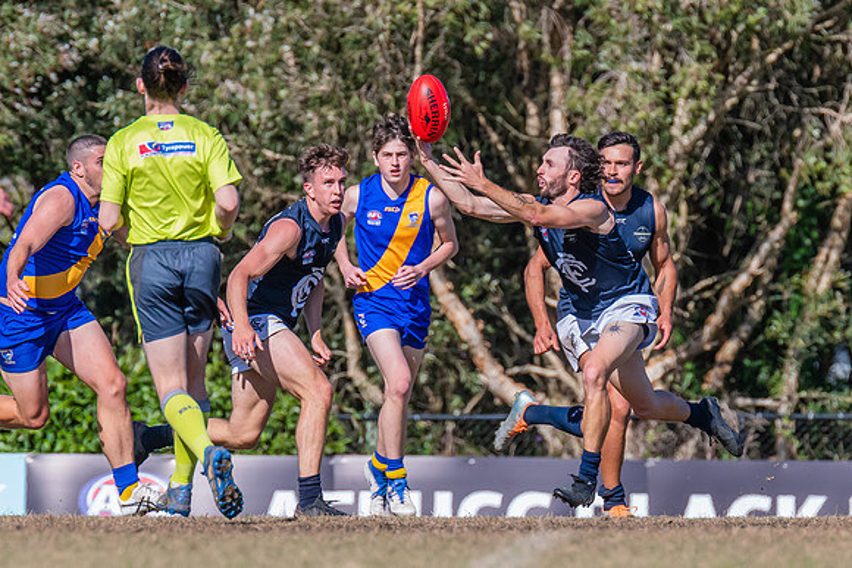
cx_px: 540
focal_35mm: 737
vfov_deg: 1.9
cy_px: 299
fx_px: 17455
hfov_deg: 2.8
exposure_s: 1/2000
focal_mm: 420
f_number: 8
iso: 800
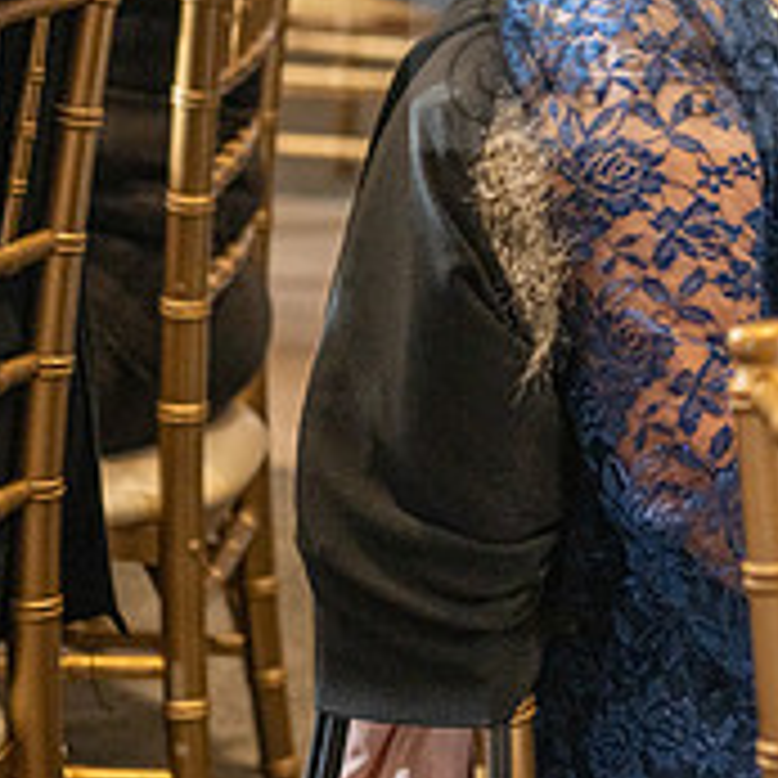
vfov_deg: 8.8
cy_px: 43
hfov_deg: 8.7
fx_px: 5060
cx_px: 800
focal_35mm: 199
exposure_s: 1/160
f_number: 3.5
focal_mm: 70
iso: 800
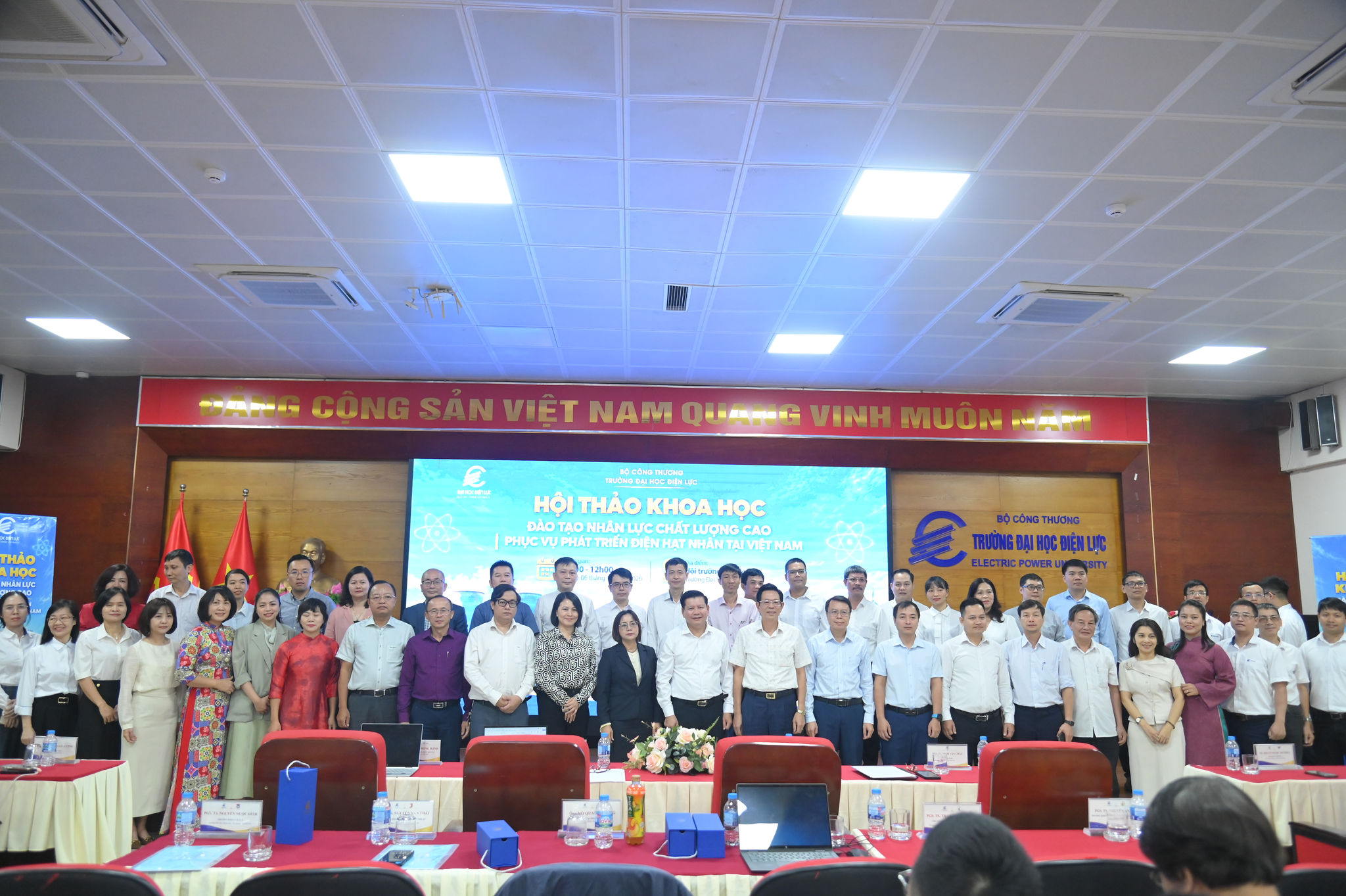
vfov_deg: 53.1
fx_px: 897
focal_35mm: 24
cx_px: 673
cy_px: 448
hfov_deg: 73.8
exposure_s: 1/160
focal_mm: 24
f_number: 4
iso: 4000
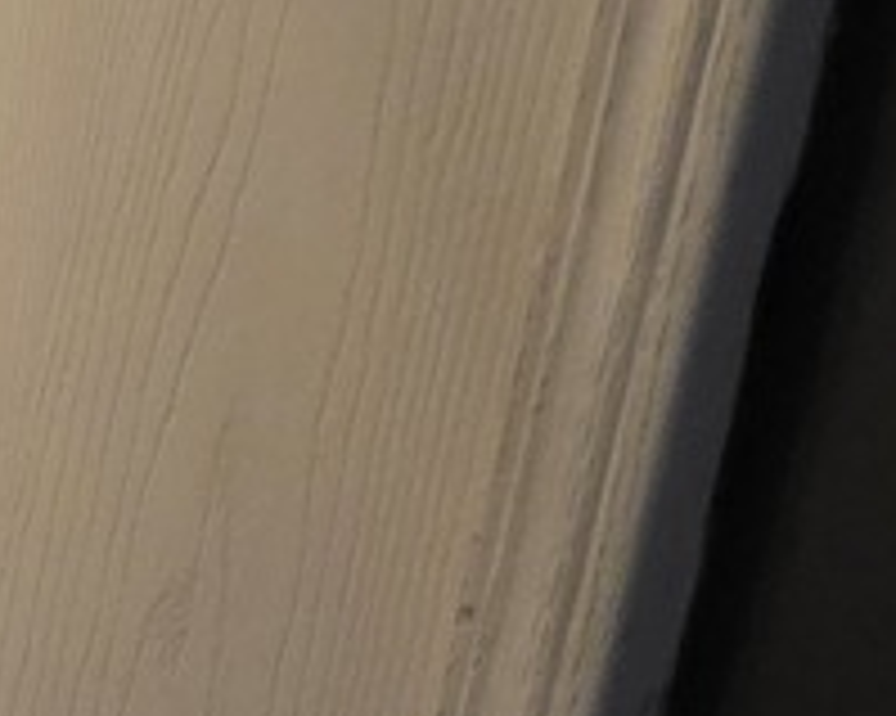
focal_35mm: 92
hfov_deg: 12.0
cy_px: 621
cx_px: -1679
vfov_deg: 16.5
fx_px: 2438
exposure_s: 1/60
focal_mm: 2.2
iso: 640
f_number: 1.9
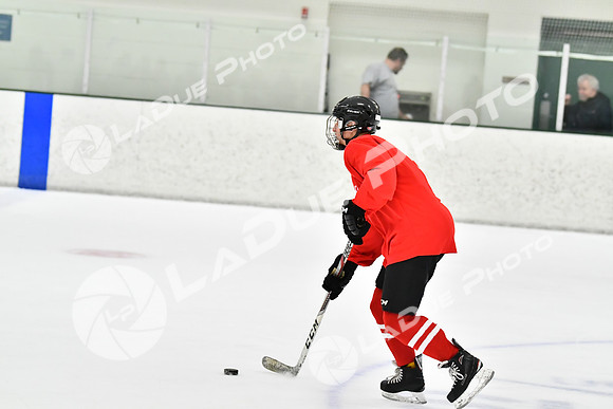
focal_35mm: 150
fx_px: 2555
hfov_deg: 13.7
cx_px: 306
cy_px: 204
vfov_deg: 9.2
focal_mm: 100
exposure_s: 1/1250
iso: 5000
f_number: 2.8
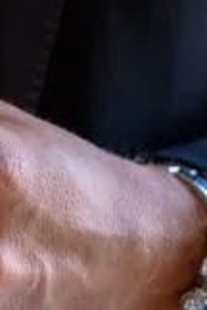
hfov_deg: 6.3
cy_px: -88
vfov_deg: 9.3
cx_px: -93
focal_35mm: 217
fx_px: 1871
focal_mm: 44
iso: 800
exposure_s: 1/200
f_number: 2.8
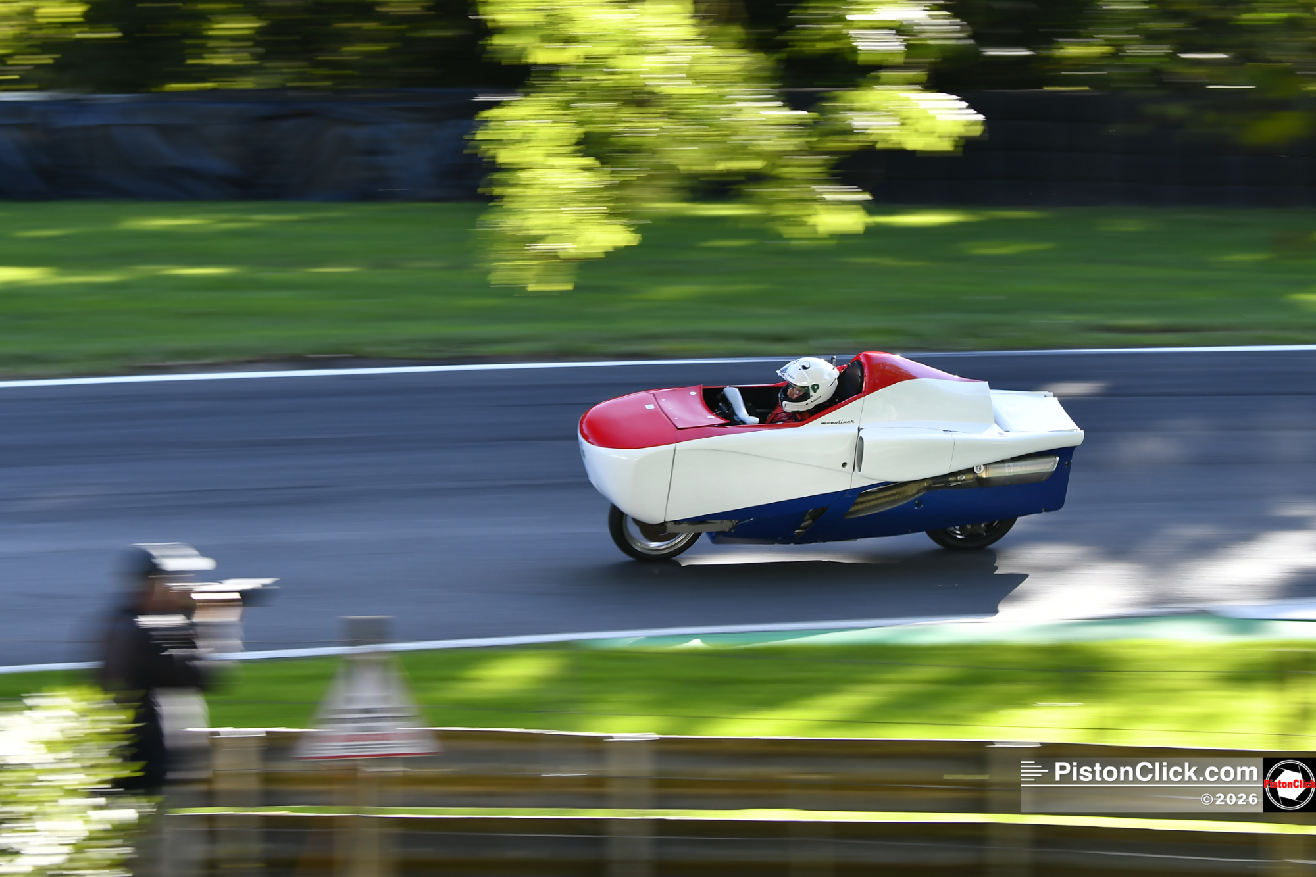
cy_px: 438
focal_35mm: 128
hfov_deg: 16.1
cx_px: 658
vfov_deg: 10.8
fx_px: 4660
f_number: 4
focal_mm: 85
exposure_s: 1/50
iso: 100
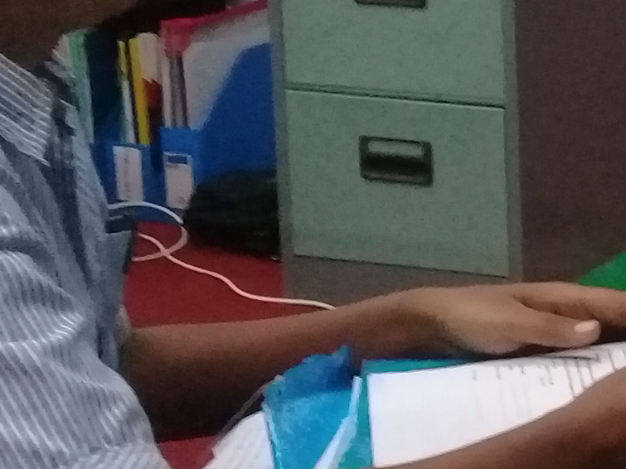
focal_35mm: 134
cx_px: 1078
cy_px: 40
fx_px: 2423
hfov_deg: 13.4
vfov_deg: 11.0
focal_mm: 3.3
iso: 250
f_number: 2.2
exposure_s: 1/17
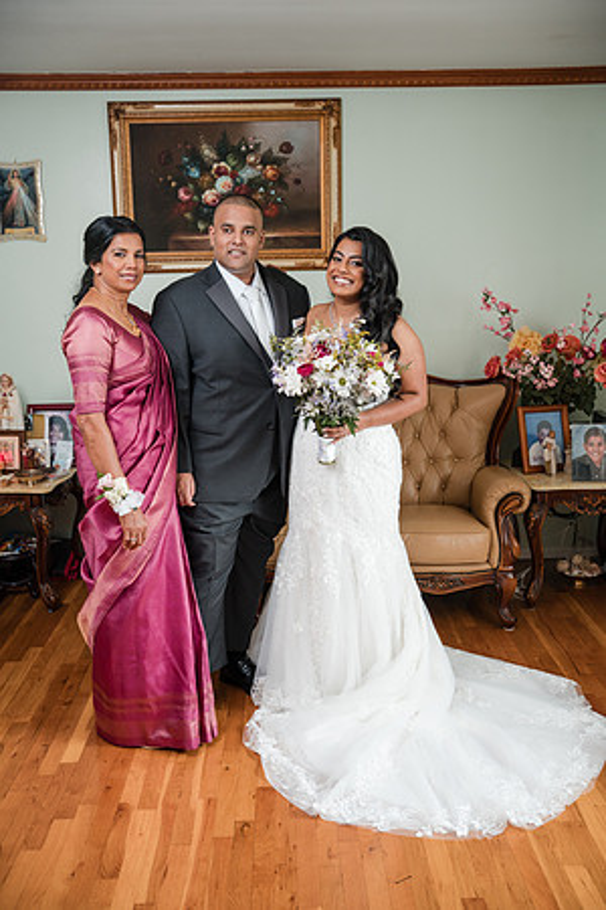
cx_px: 303
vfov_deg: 54.4
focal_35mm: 35
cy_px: 455
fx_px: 884
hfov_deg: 37.9
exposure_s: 1/250
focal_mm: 35
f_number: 4
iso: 1000
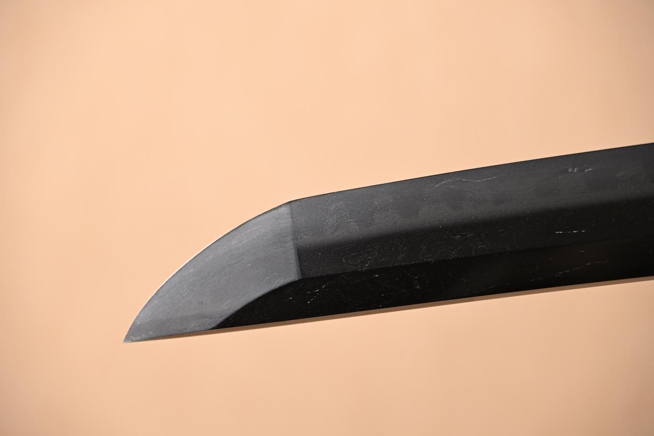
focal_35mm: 172
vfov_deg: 8.0
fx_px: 3133
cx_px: 327
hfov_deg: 11.9
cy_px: 218
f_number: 6
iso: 100
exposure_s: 1/2
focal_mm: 115
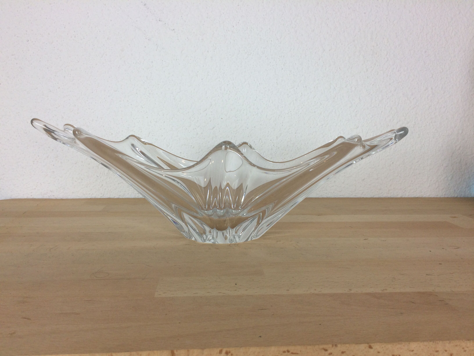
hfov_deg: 61.7
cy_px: 178
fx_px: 397
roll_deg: -0.1
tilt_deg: -5.8
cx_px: 237
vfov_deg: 48.2
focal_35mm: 29
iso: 50
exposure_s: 1/100
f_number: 2.2
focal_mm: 4.15
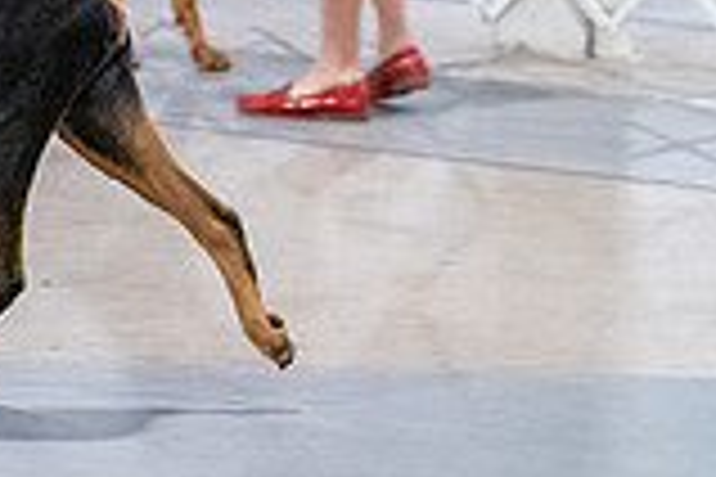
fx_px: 7398
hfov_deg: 5.5
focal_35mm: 372
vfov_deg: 3.7
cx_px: -423
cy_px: -223
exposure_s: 1/320
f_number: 3.2
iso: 6400
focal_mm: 102
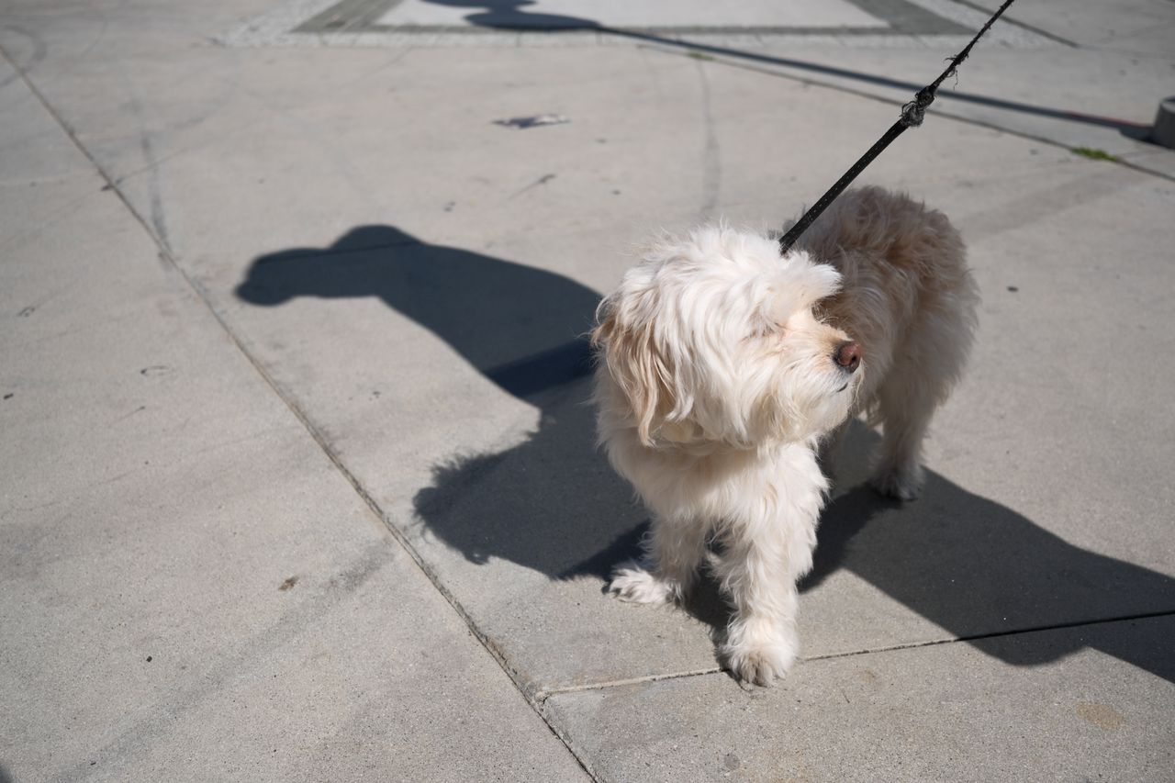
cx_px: 588
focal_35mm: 35
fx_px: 1142
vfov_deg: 37.8
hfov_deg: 54.4
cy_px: 392
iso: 125
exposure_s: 1/3000
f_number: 3.2
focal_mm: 23
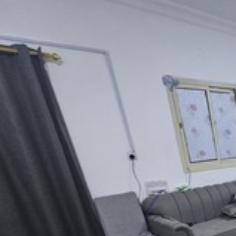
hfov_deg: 34.5
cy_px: 243
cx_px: 309
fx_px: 255
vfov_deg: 42.1
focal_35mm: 33
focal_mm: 2.2
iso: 500
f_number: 2.2
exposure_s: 1/30
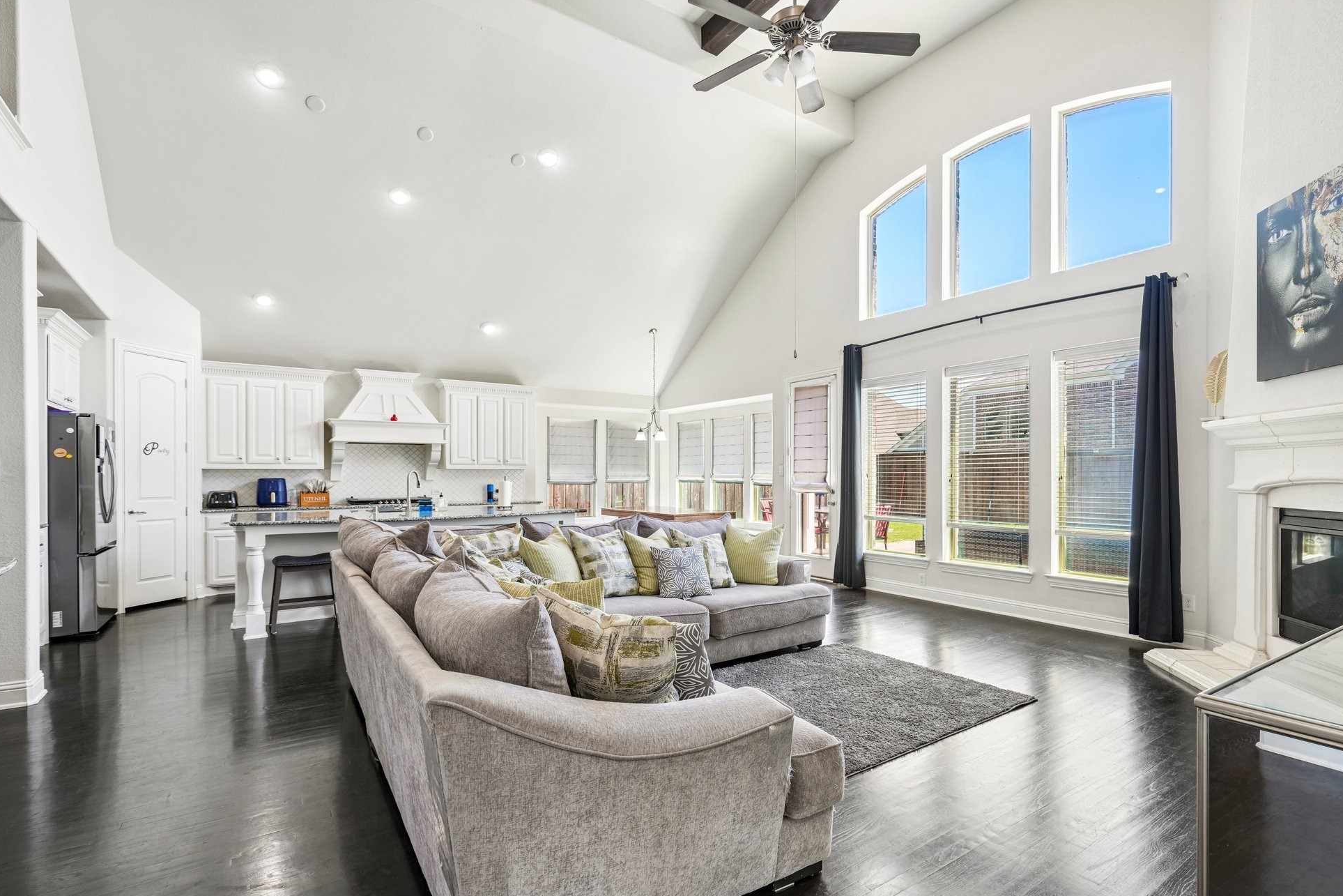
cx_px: 705
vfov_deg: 70.4
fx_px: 634
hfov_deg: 93.2
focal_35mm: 17
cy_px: 473
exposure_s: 1/30
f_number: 8
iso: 250
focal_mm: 16
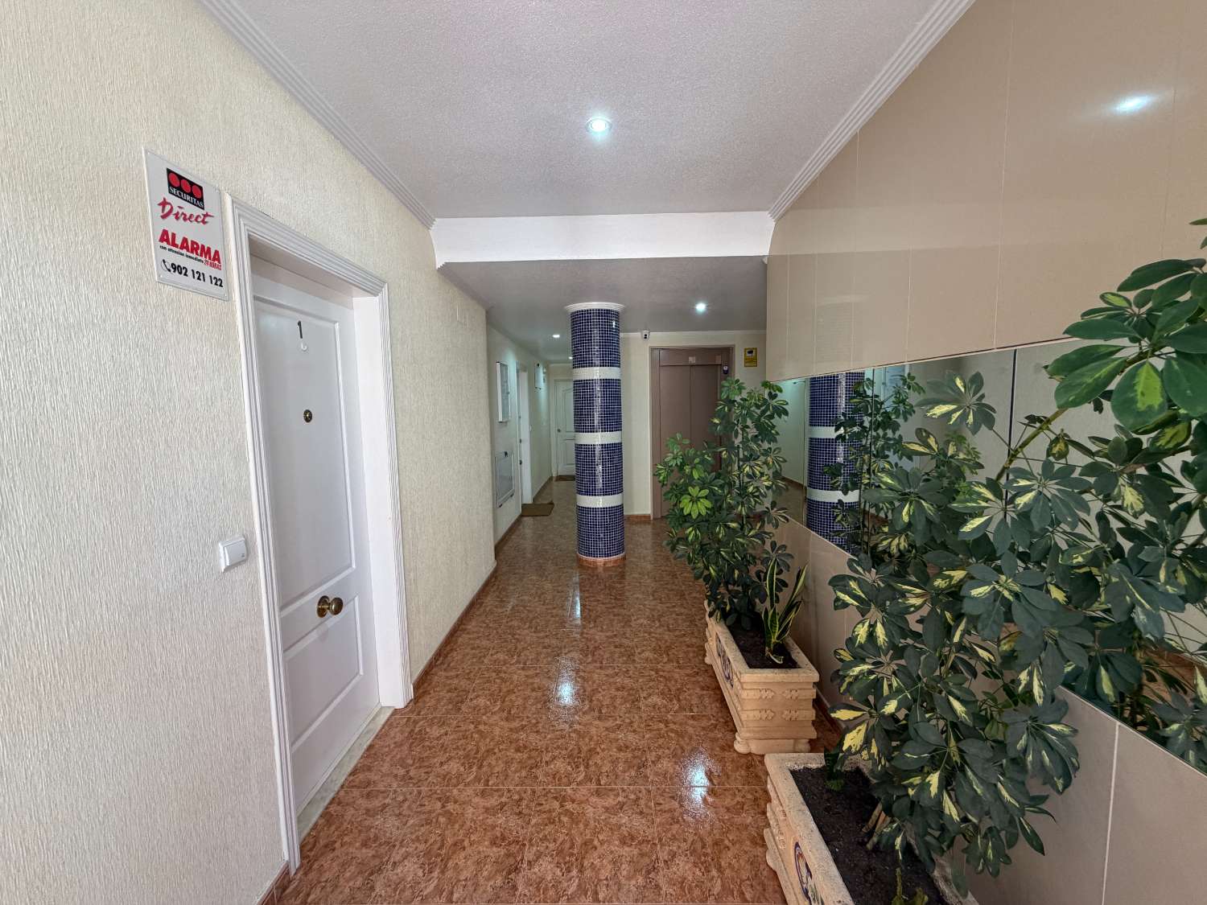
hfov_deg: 102.1
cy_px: 452
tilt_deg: -5.2
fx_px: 488
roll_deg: +2.0
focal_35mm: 14
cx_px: 604
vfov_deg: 85.7
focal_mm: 2.22
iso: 250
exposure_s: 1/121
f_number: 2.2
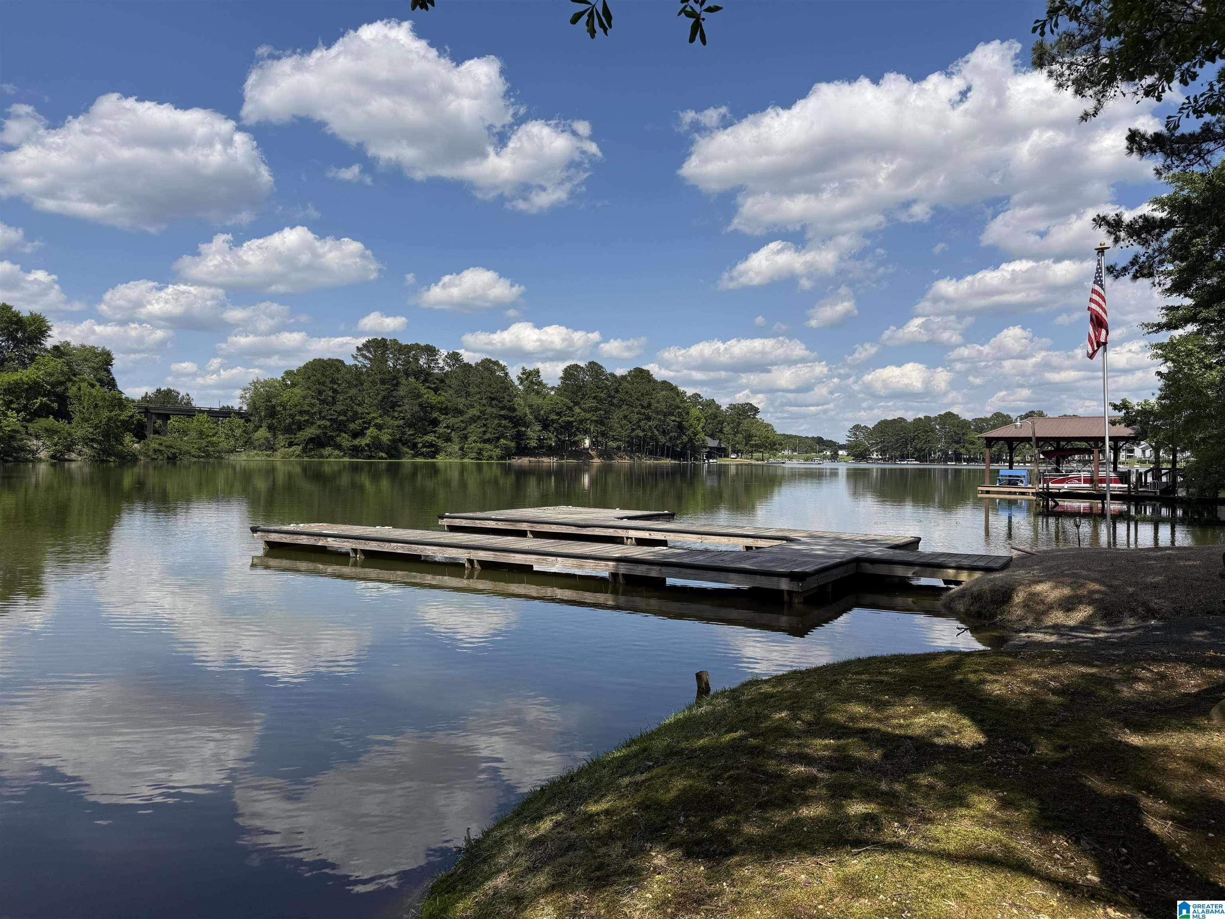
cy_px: 460
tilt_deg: -0.3
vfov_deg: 56.8
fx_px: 849
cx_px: 612
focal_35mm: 24
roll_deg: -0.7
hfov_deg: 71.6
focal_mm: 6.76
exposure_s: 1/8130
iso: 80
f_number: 1.78
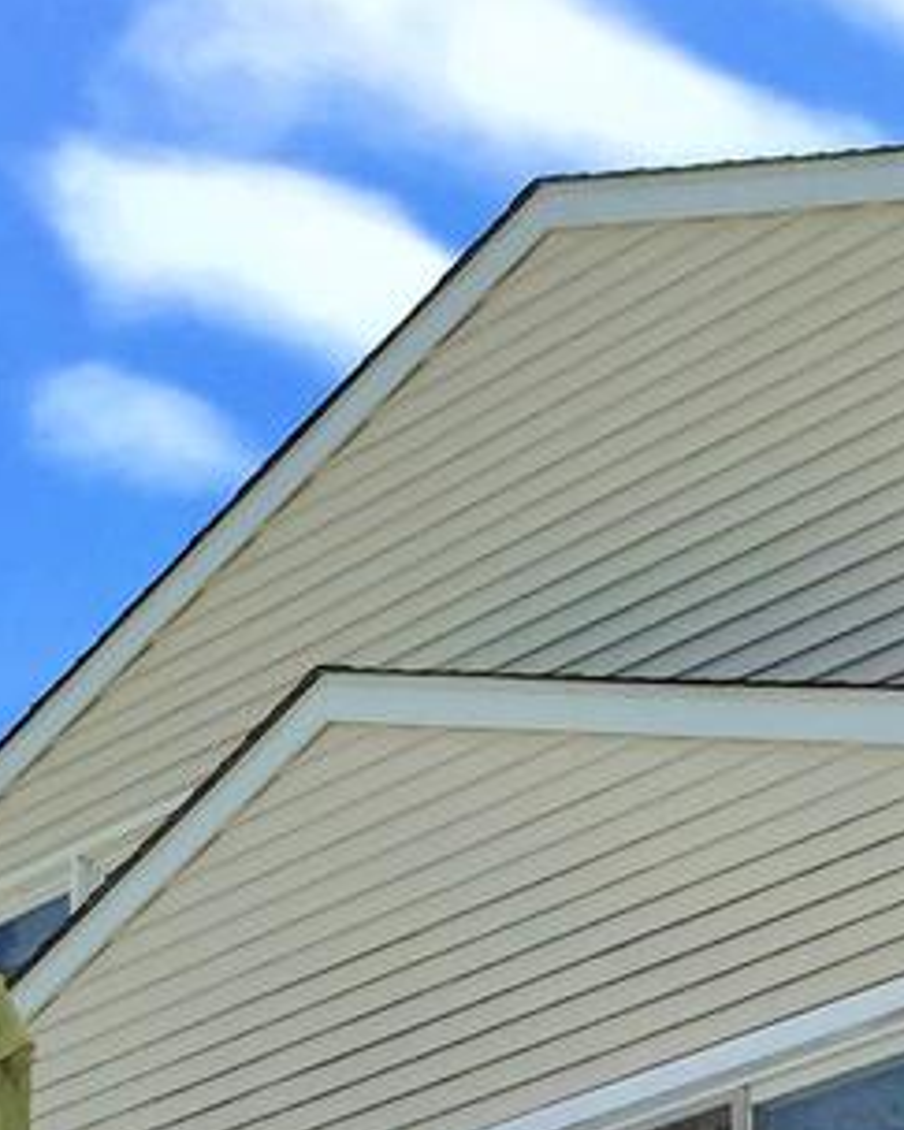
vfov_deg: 13.2
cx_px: 982
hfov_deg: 11.4
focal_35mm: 134
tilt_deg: +9.5
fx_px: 4484
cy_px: 1940
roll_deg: -0.1
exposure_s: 1/3968
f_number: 2.2
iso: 32
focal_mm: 4.15
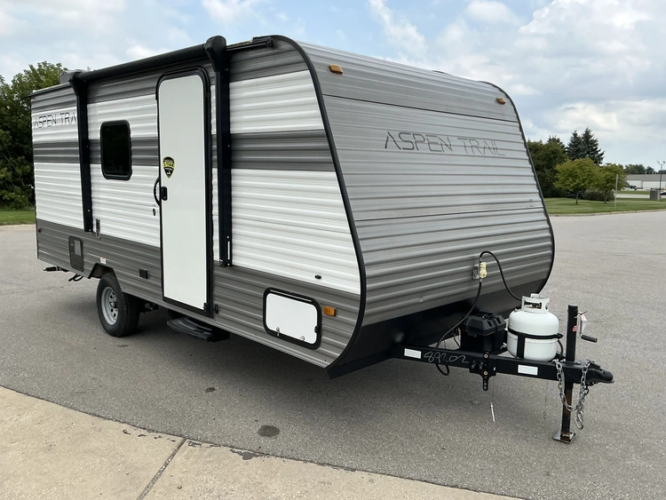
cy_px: 250
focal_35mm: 28
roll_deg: -2.8
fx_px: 539
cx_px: 333
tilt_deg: -6.9
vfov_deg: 49.8
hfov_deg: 63.4
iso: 25
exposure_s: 1/1577
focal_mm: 3
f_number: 1.8
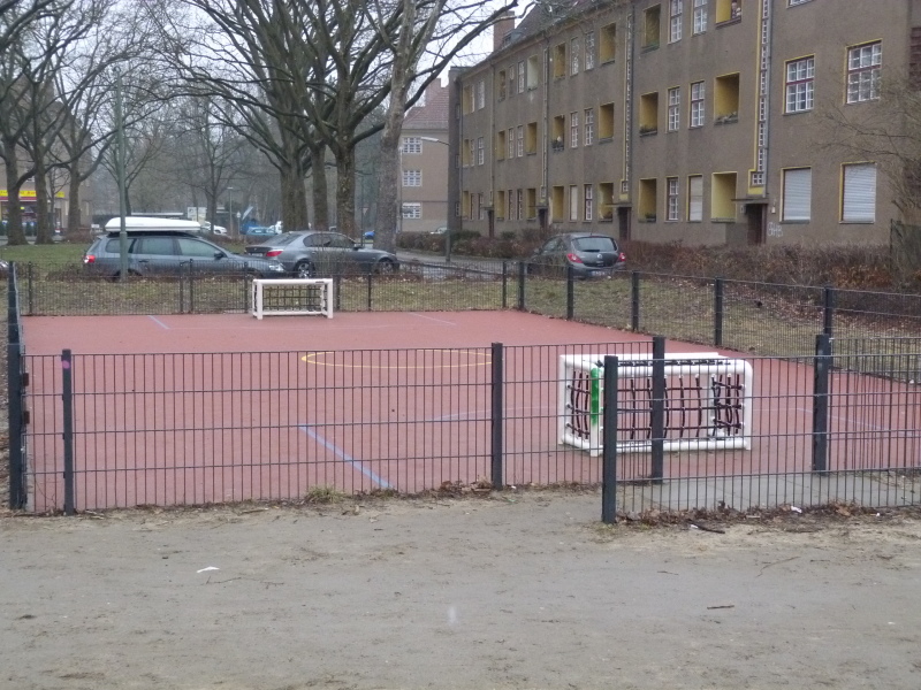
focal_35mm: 54
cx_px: 460
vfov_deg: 27.0
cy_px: 345
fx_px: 1437
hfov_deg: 35.5
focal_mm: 9.7
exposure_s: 1/250
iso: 640
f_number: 3.2
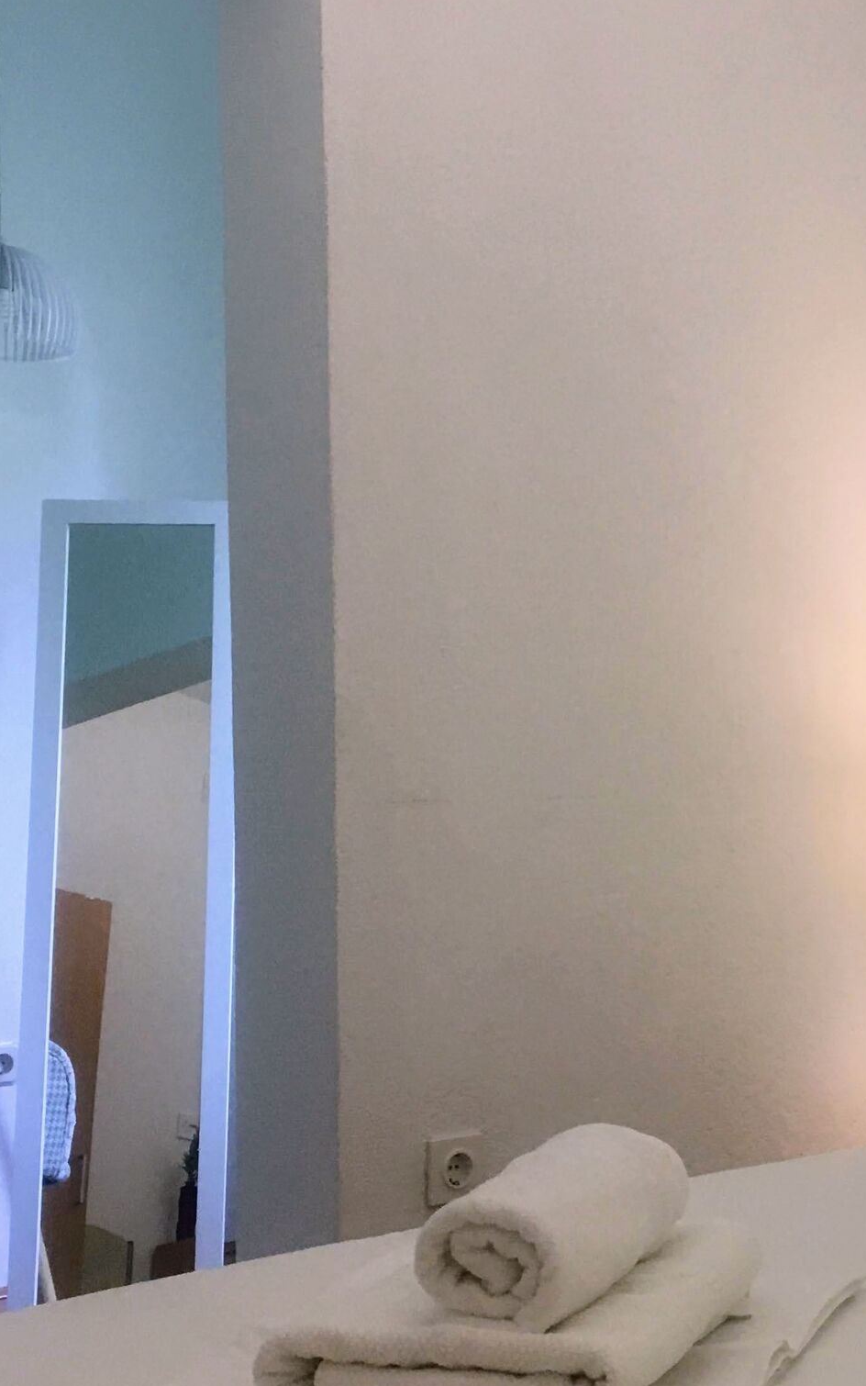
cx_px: 884
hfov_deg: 21.9
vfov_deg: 35.7
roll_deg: +1.3
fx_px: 2152
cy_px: 710
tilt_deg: +0.4
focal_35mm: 57
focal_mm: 4.15
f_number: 2.2
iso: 64
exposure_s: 1/33
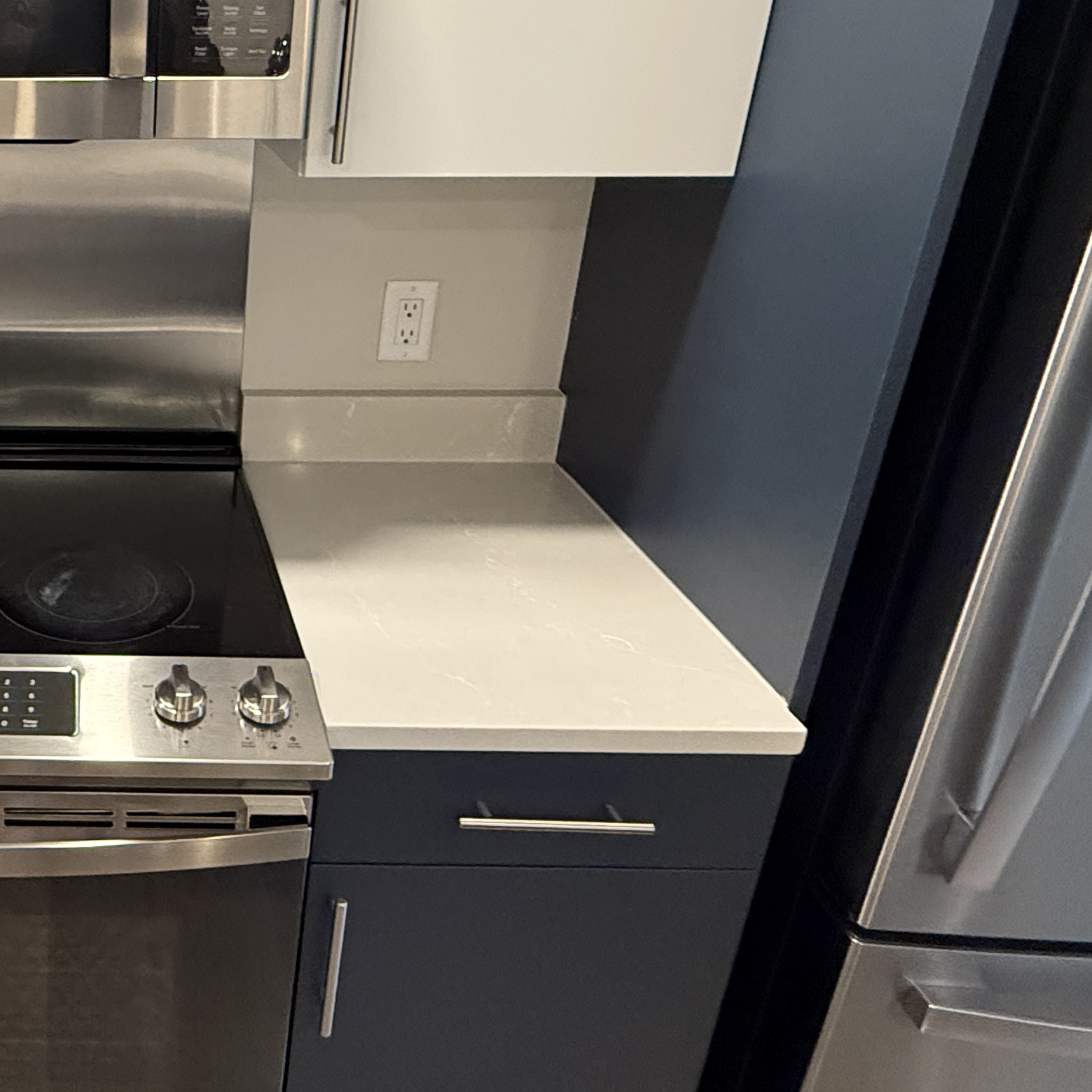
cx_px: 49
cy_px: 413
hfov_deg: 44.9
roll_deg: +0.5
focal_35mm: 32
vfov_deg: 50.6
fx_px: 1142
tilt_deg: -22.5
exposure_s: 1/60
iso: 640
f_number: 2.2
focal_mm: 2.22
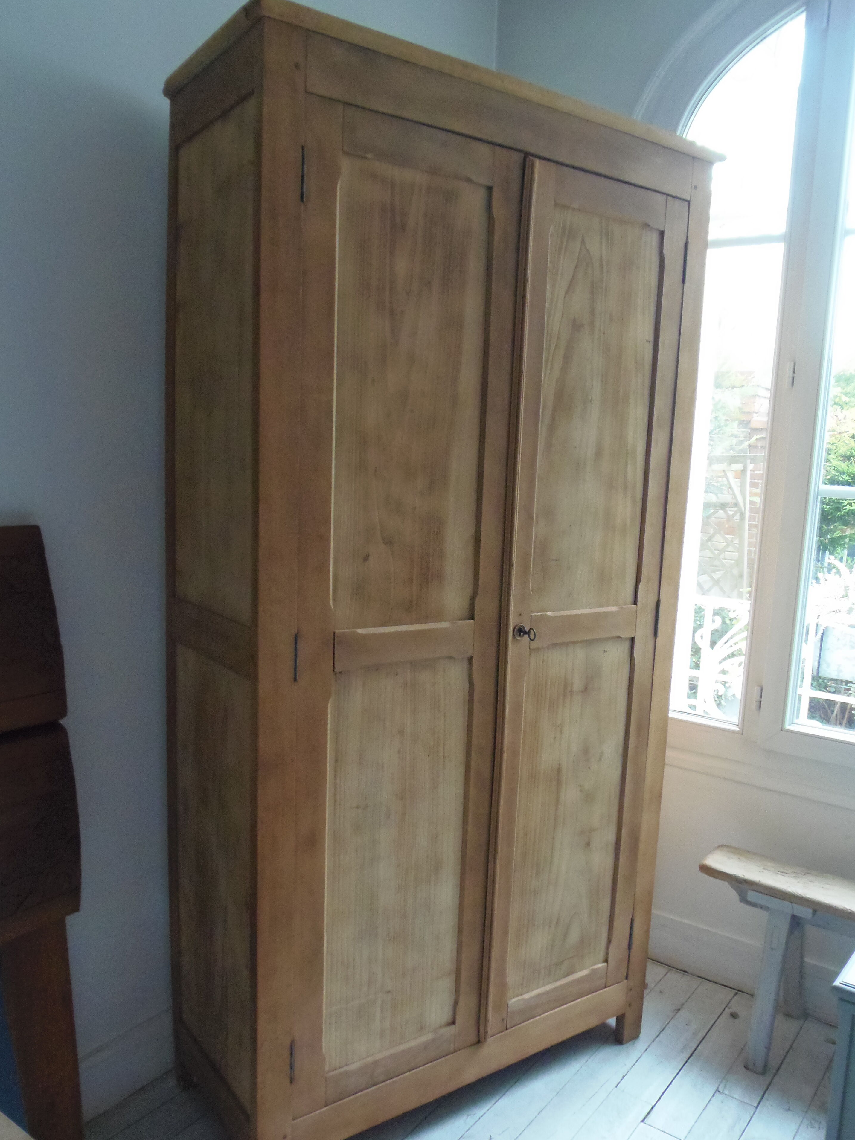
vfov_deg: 65.3
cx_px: 447
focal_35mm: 27
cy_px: 599
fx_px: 889
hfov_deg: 51.3
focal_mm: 4.3
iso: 400
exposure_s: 1/25
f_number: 2.9
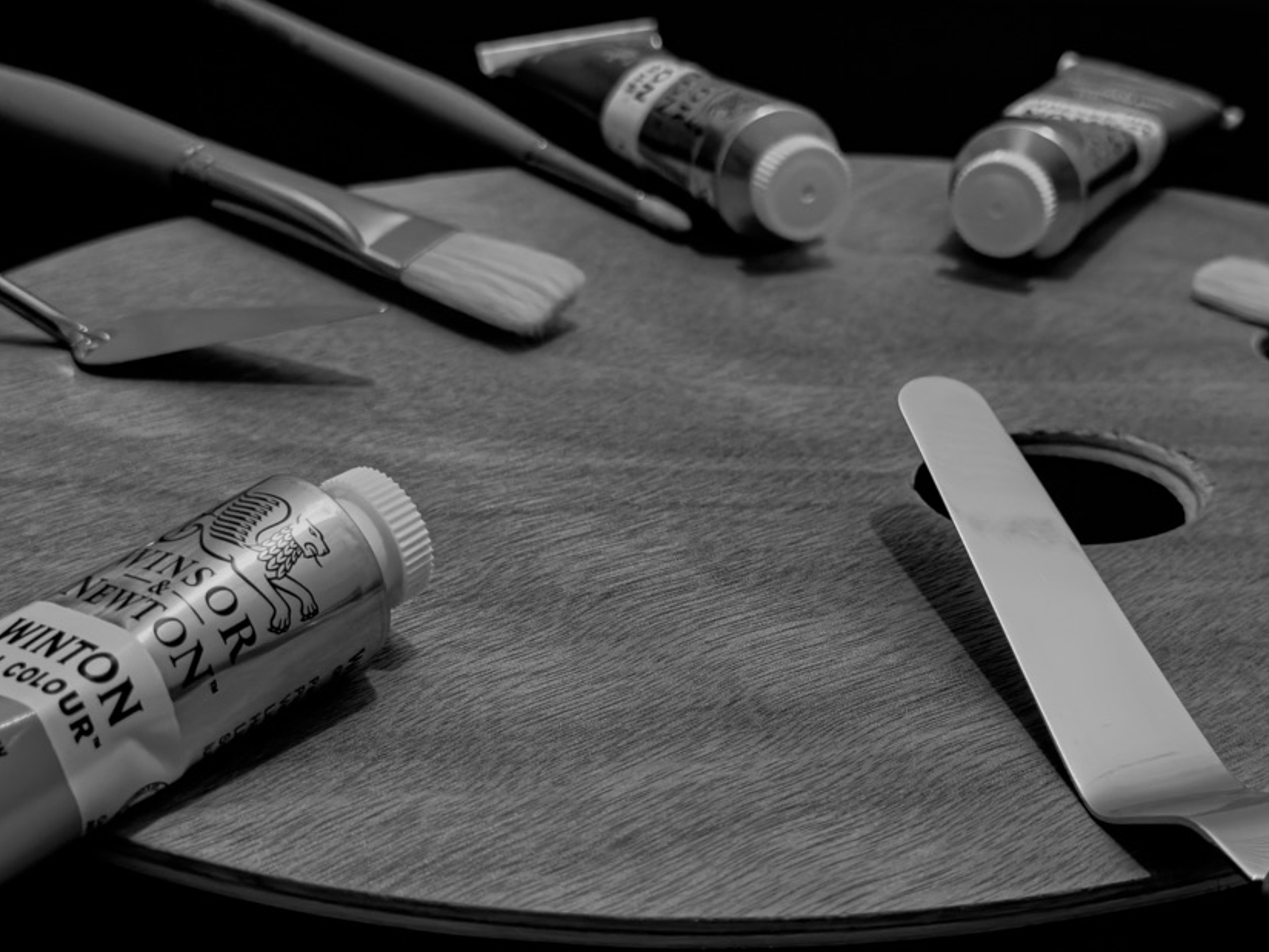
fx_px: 2200
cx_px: 752
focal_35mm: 60
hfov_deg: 32.1
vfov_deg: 24.4
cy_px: 511
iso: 400
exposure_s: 1/60
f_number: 1.8
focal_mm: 6.86
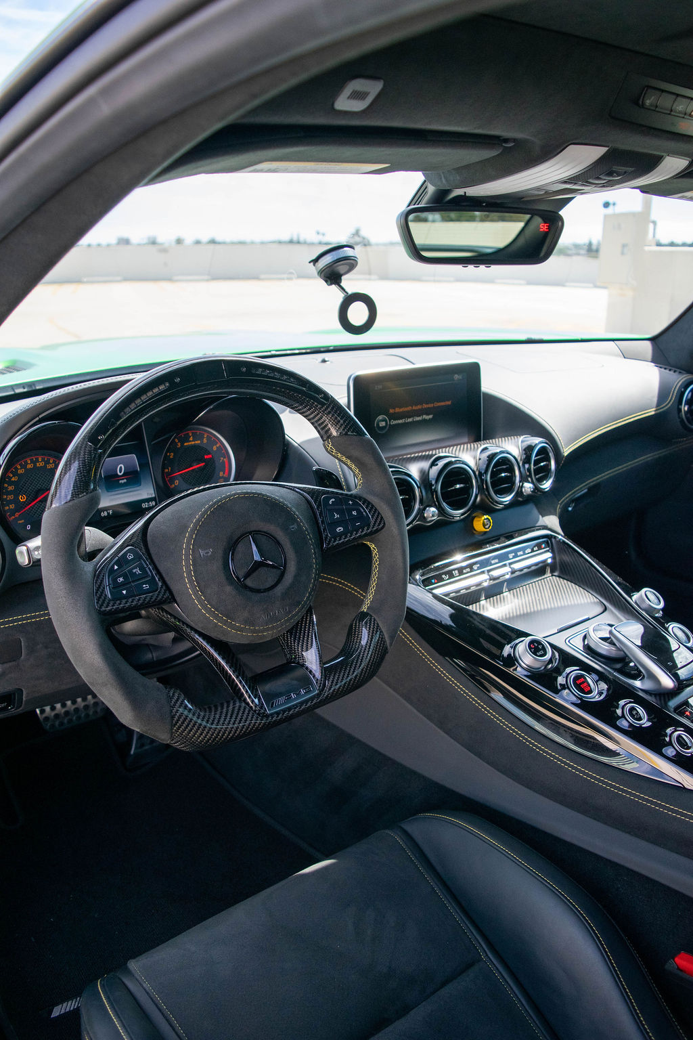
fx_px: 780
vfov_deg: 67.4
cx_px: 346
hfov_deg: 47.9
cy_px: 520
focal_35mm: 27
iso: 450
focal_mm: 18
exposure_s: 1/1000
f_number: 4
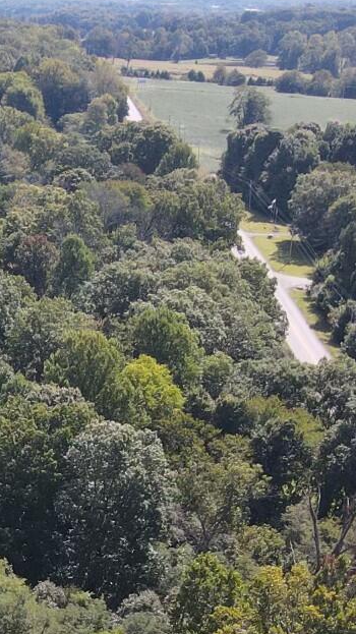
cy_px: 683
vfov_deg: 23.8
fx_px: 1411
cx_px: -189
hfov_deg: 13.5
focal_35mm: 84
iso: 100
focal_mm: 4.5
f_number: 2.8
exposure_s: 1/320
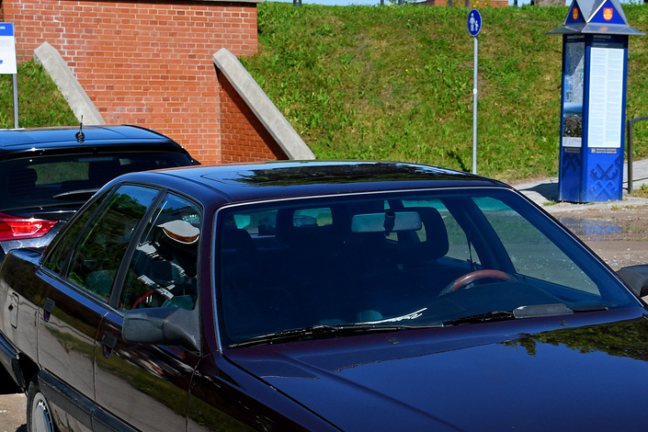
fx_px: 1494
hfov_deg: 24.3
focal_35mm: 83
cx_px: 462
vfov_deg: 16.3
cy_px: 361
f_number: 6.3
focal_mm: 30
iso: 200
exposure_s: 1/1250
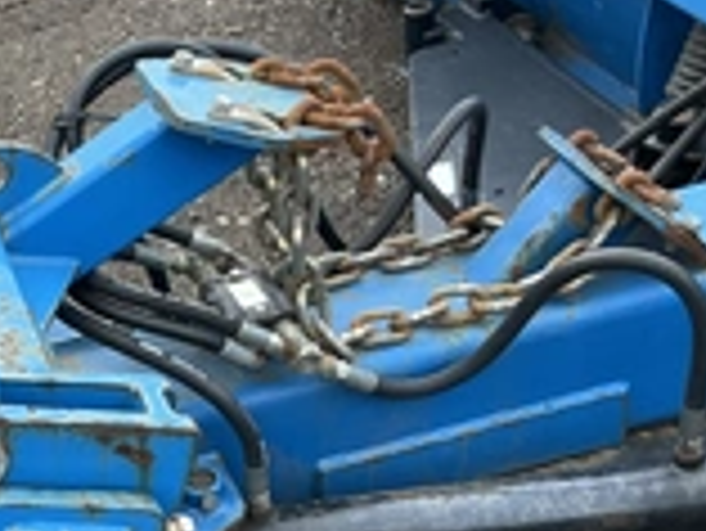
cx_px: -81
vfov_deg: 19.6
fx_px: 1510
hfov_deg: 24.5
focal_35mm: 74
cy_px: 464
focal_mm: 3
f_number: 1.8
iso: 25
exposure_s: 1/122
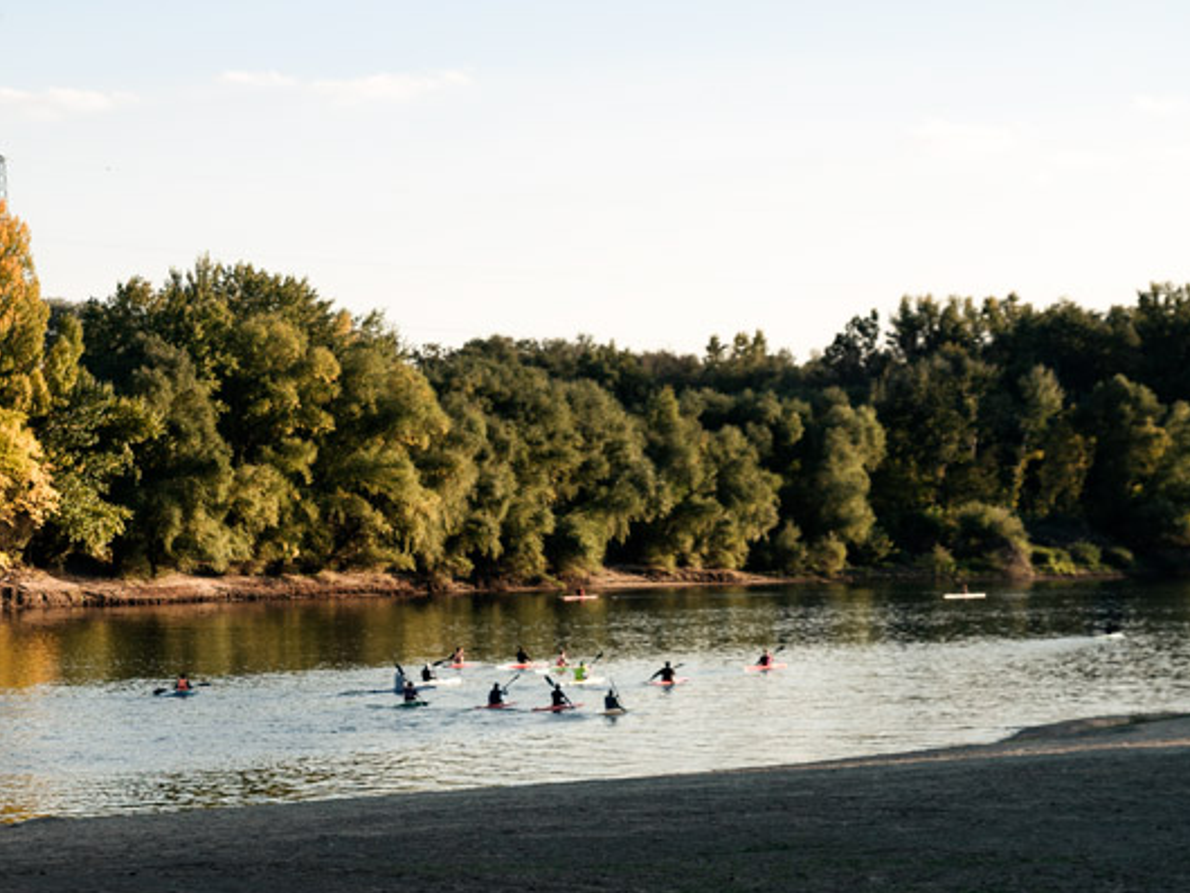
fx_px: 3748
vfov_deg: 13.6
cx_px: -112
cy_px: 427
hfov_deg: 17.4
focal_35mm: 109
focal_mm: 50
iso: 100
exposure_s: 1/320
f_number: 4.5
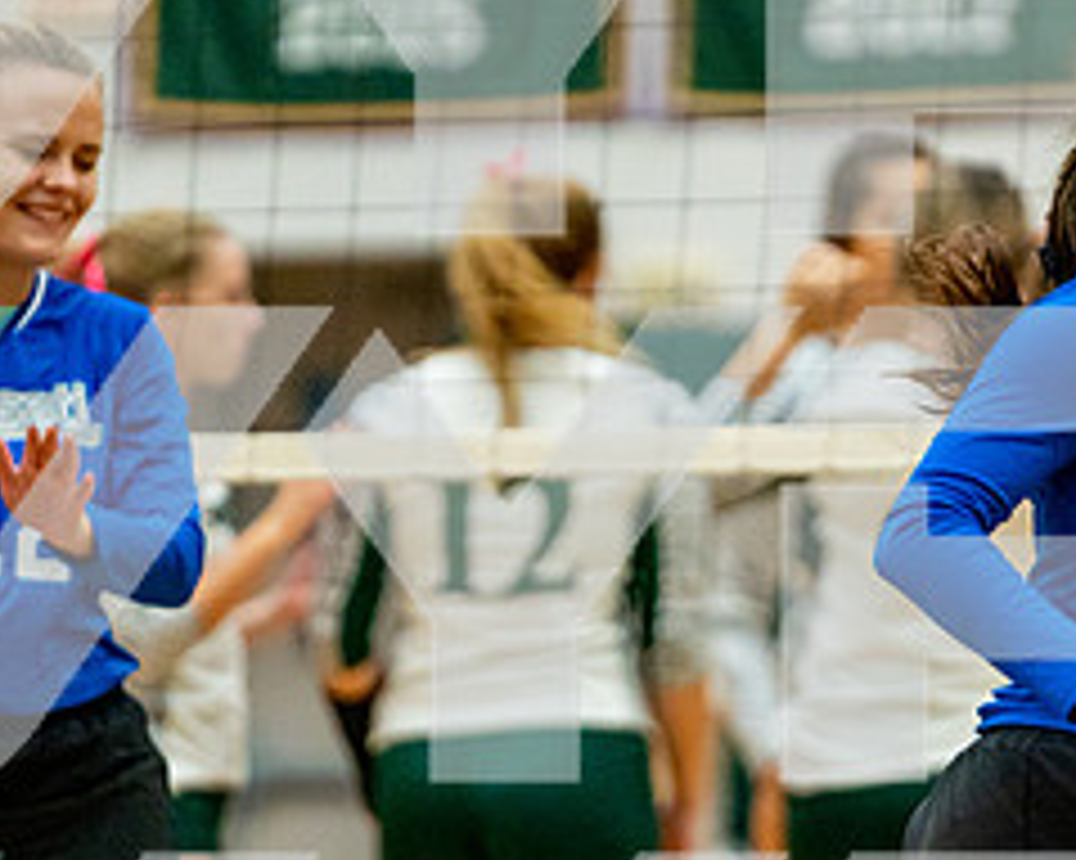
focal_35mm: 444
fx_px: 14134
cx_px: 693
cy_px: 547
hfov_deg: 4.4
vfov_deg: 3.5
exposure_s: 1/2500
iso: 2500
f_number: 2.8
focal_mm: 195
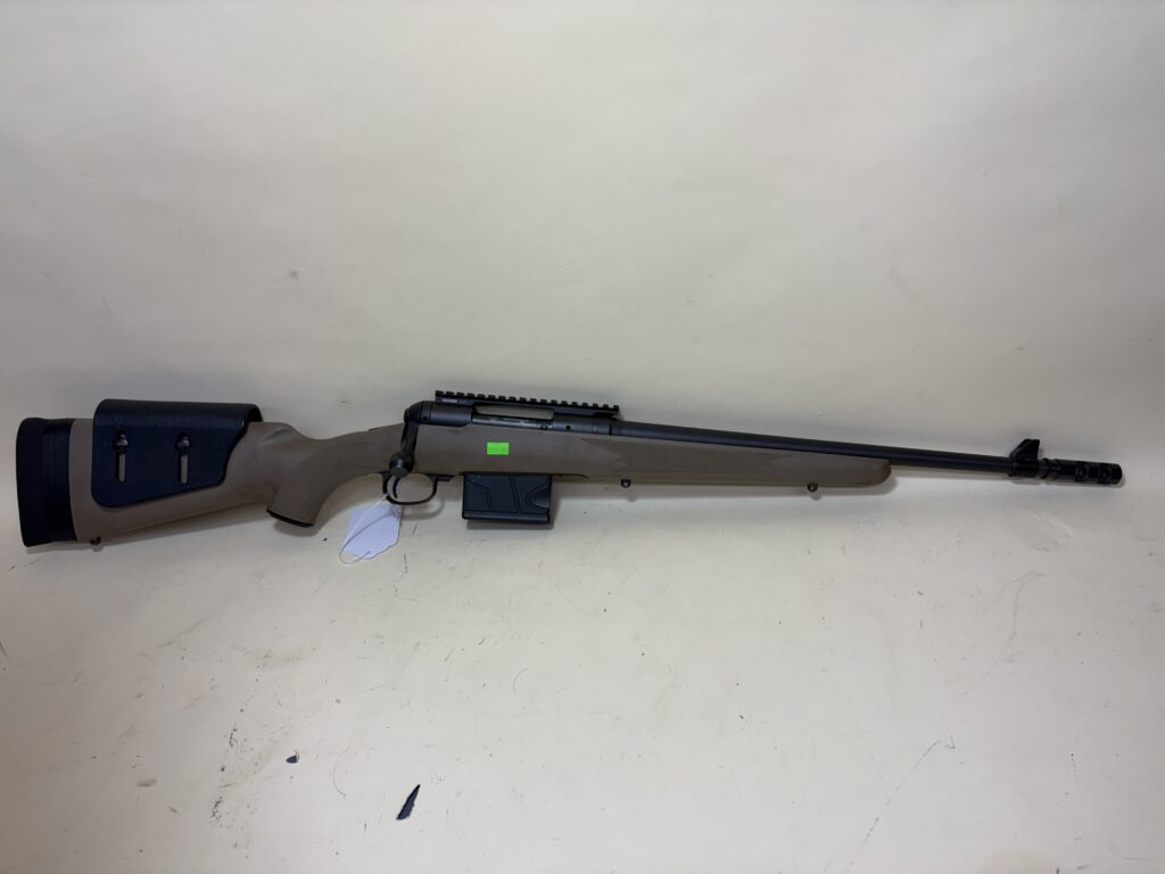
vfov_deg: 53.1
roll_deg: +4.5
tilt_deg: -29.1
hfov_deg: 67.3
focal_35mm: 26
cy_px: 437
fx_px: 875
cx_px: 582
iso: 40
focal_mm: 5.96
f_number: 1.6
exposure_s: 1/120
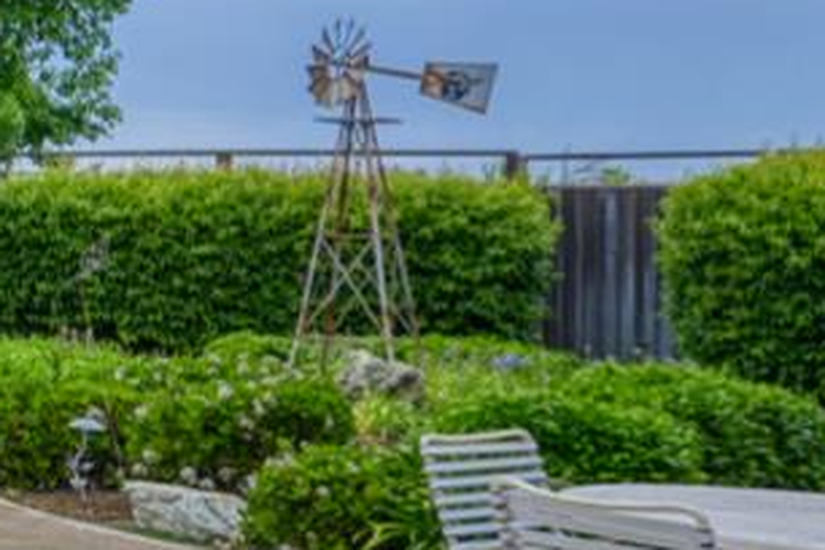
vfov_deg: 13.9
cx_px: -965
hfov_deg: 15.3
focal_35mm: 98
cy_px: 197
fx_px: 2246
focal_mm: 20
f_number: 10
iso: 400
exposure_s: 1/250
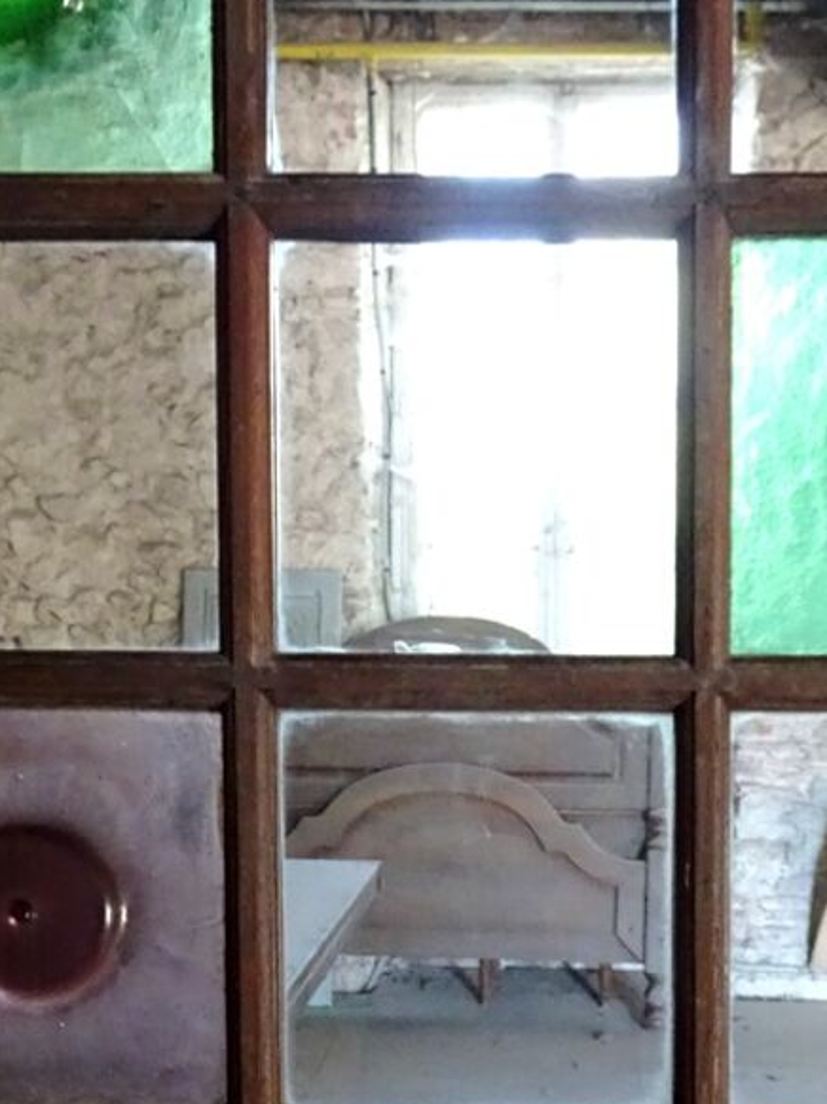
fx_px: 1753
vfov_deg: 33.4
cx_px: 486
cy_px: 963
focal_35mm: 55
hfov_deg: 26.5
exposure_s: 1/25
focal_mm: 4.1
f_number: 3.5
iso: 800
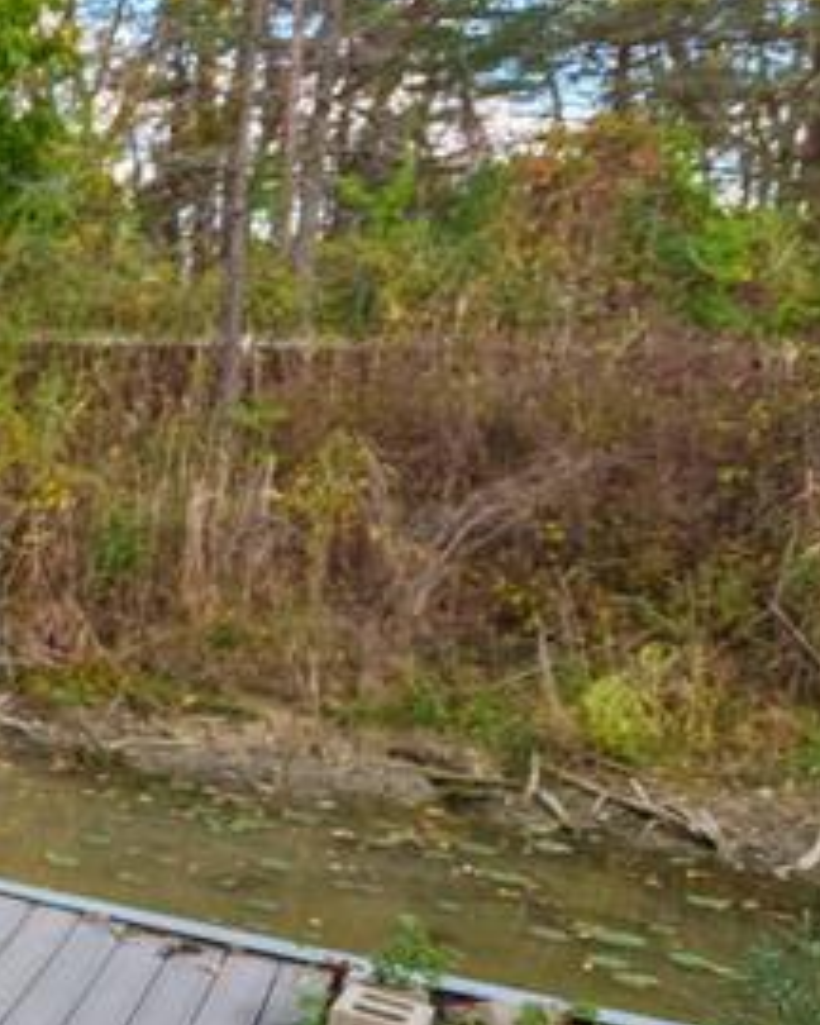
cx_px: -862
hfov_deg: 17.7
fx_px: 1729
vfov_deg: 33.0
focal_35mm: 57
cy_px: 484
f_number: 4
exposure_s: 1/250
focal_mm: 16
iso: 100
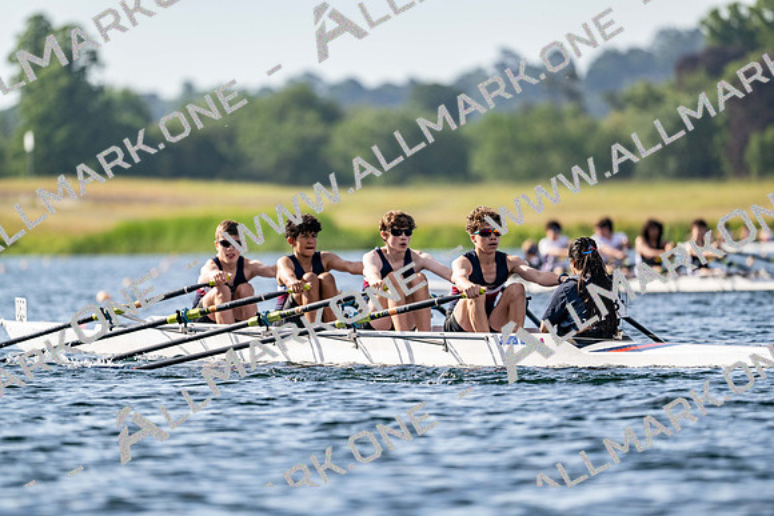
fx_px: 8602
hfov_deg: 5.2
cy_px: 258
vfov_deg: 3.4
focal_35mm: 400
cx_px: 387
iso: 360
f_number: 4.5
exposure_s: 1/2500
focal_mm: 400
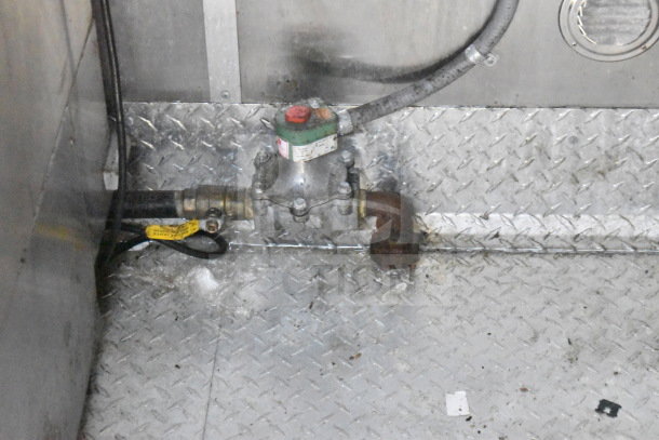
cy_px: 220
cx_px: 330
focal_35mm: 82
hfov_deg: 24.6
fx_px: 1510
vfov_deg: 16.6
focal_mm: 55
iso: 25600
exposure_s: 1/40
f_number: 5.6
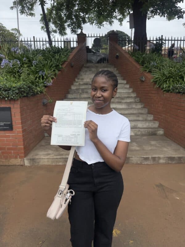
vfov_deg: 71.6
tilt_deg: -11.3
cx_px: 92
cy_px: 124
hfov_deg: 56.8
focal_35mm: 24
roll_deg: +1.4
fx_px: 171
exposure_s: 1/7092
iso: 50
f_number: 1.78
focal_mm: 6.76
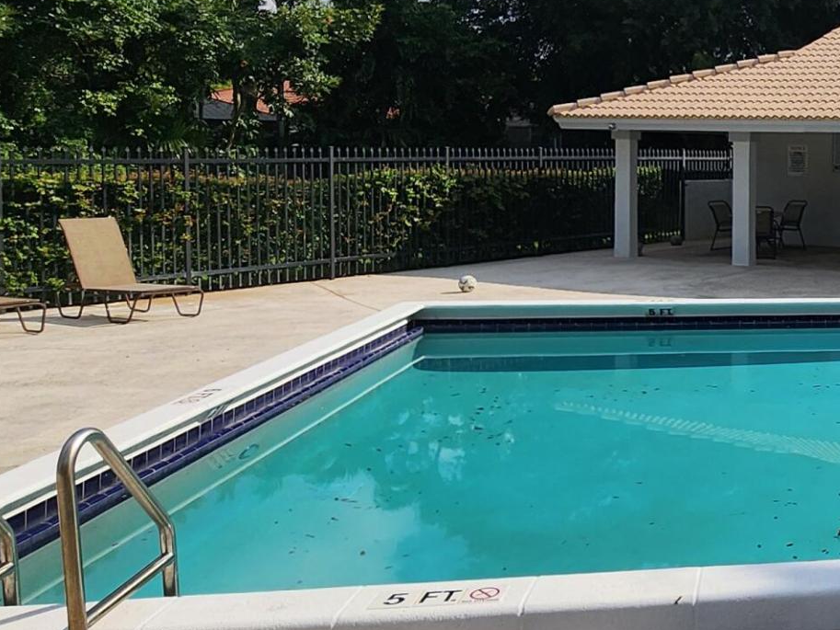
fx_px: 995
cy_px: 214
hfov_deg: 35.8
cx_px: 1009
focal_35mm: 41
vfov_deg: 34.8
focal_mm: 2.2
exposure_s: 1/3768
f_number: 2.2
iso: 50
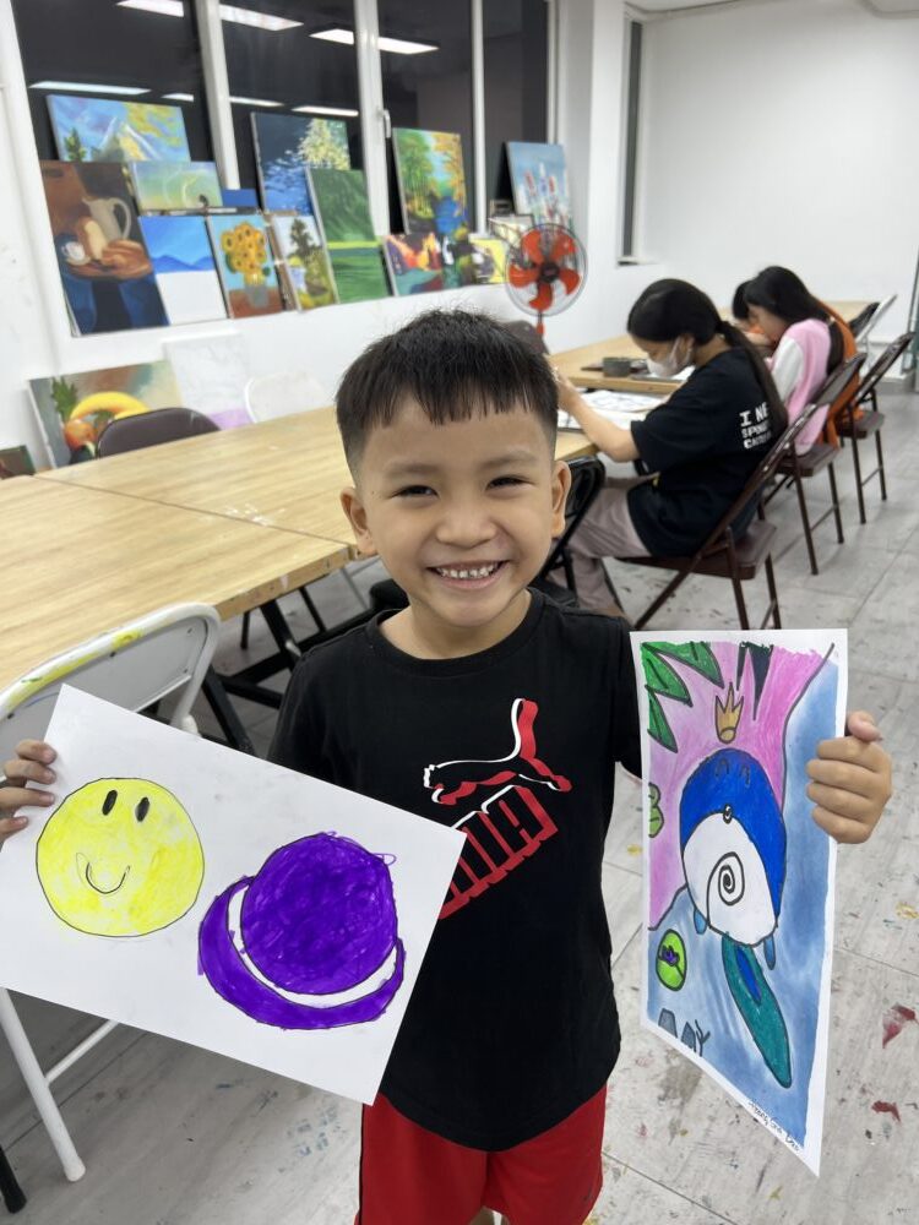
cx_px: 460
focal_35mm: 26
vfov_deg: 67.3
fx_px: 920
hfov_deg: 53.1
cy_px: 612
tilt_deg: -25.3
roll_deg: +1.5
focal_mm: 5.7
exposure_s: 1/100
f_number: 1.5
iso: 50
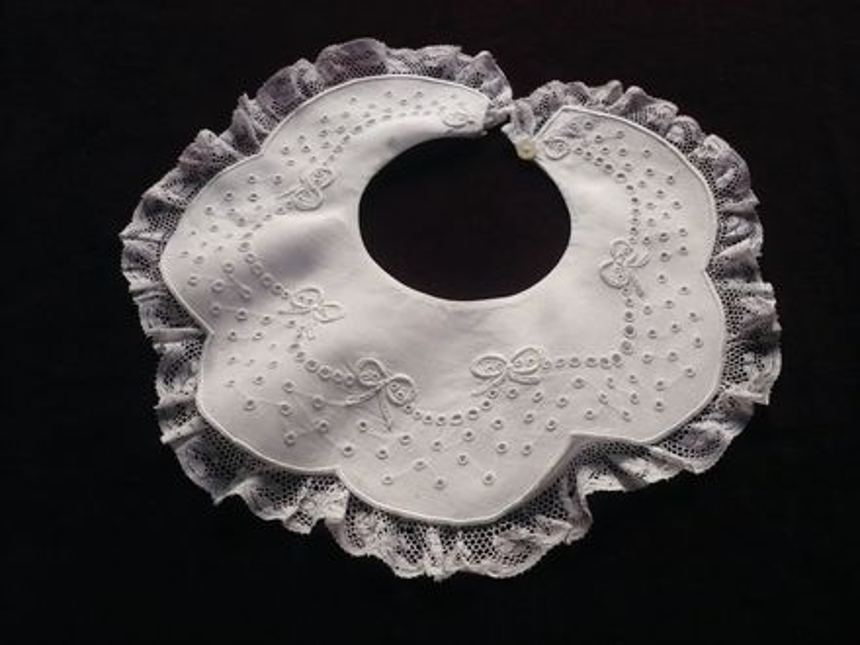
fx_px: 870
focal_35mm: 35
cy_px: 322
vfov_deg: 40.7
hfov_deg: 52.6
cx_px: 430
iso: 400
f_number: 2.8
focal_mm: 5.8
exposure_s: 1/400
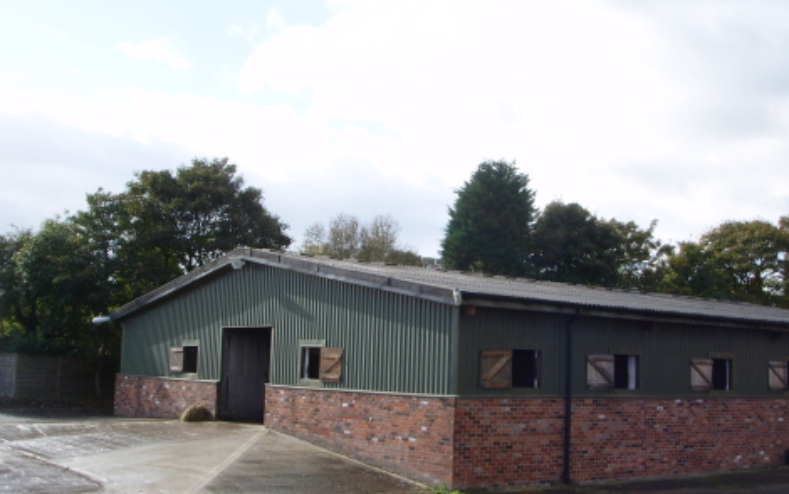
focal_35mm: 45
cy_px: 254
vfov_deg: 28.6
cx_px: 408
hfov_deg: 44.3
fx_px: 968
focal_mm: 6.6
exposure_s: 1/125
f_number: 6.3
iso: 50
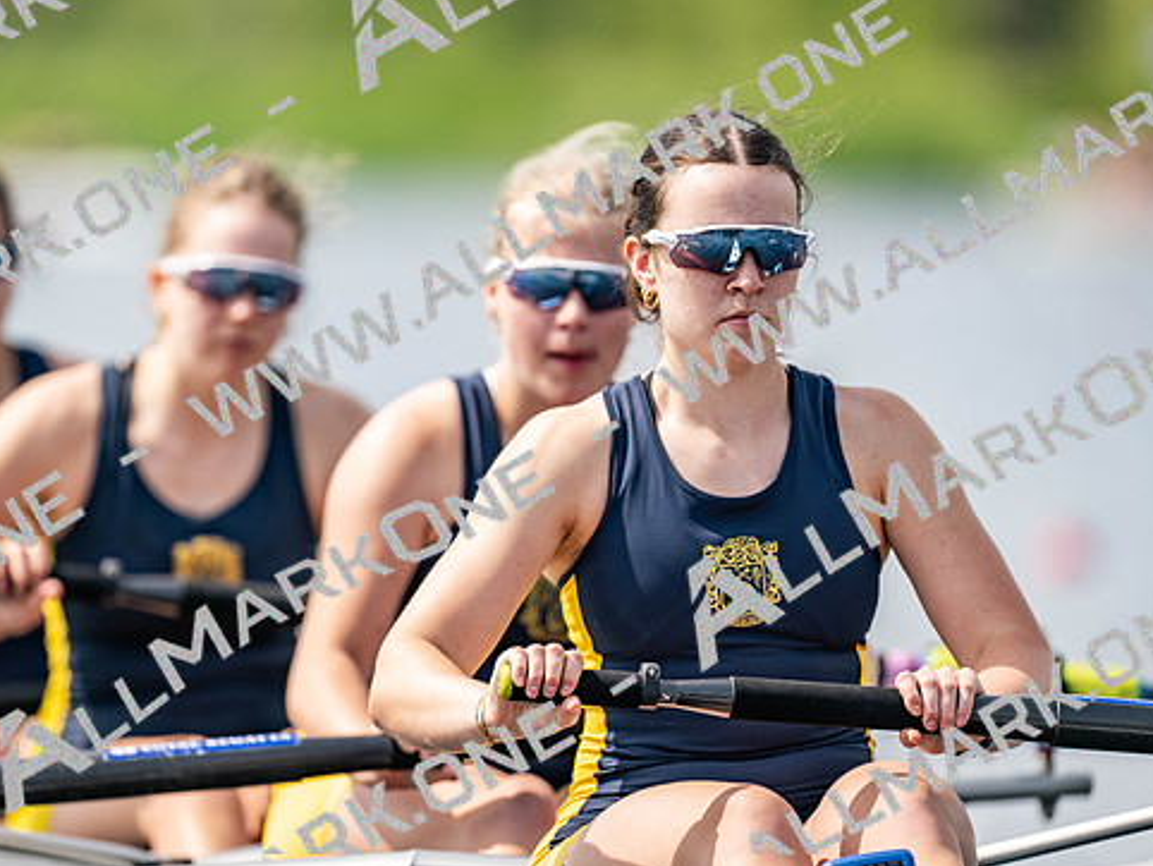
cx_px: 483
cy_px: 444
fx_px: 23127
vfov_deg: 2.1
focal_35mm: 694
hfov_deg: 2.9
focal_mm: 600
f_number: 4
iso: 400
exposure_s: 1/2500
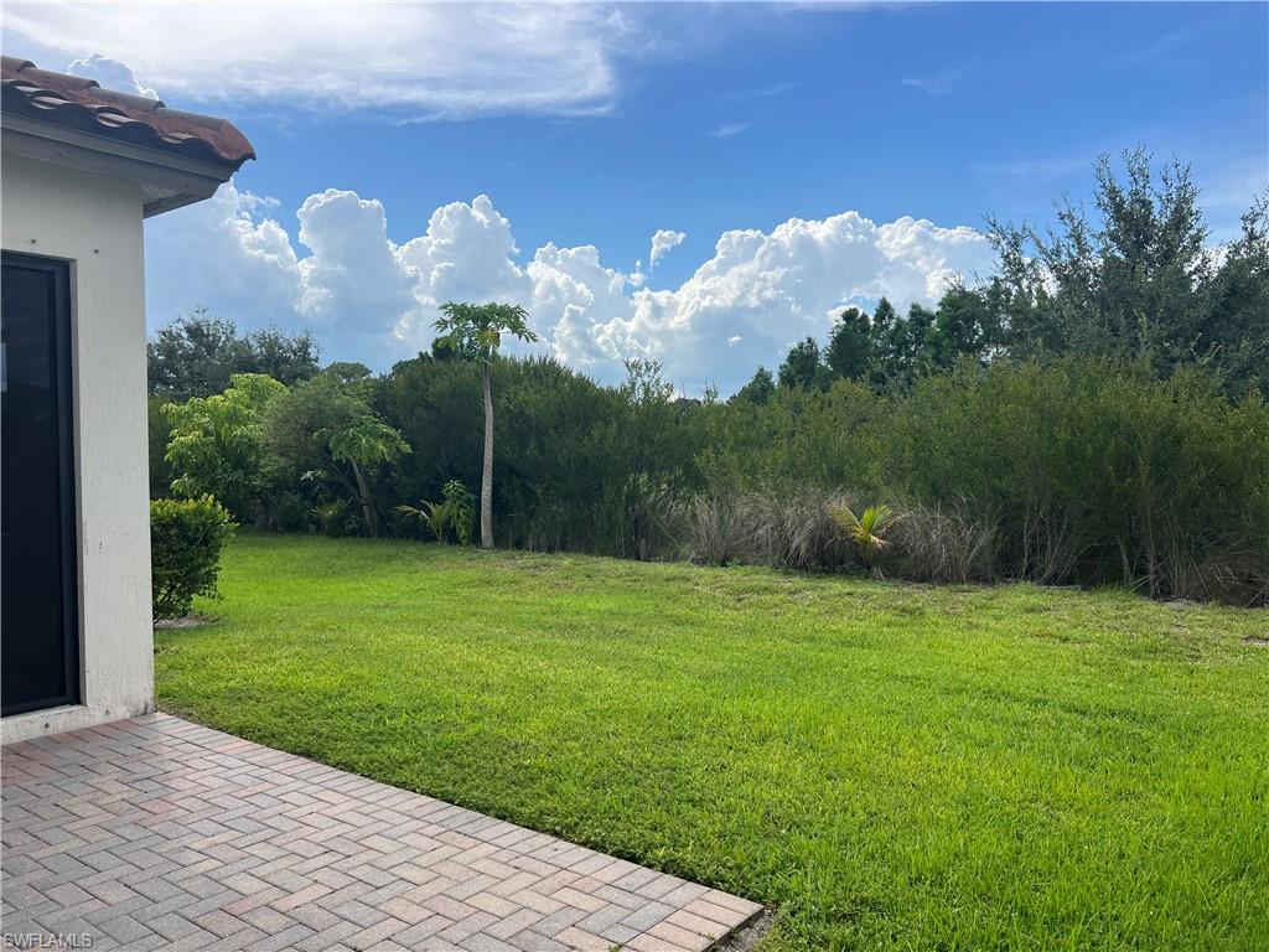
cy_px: 476
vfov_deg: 53.1
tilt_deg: -2.4
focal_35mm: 26
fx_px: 953
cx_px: 634
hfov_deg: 67.3
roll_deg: -0.2
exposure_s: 1/4831
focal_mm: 5.7
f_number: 1.5
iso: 50
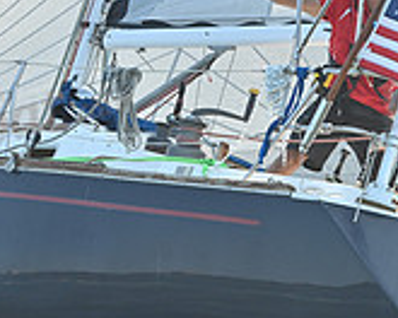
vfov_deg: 6.7
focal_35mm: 231
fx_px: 2721
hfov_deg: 8.4
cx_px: 256
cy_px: 228
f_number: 5.6
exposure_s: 1/1250
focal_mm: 70
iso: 320
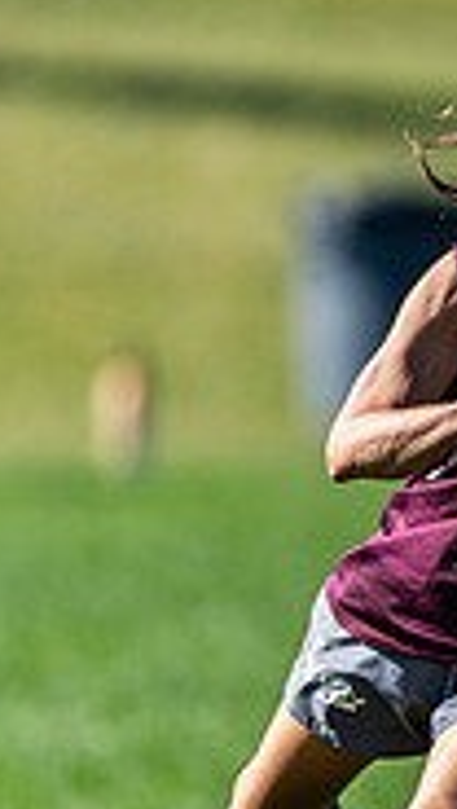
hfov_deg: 0.8
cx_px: 965
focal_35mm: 1623
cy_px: 542
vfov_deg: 1.3
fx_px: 34836
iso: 100
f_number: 2.8
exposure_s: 1/3200
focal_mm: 400
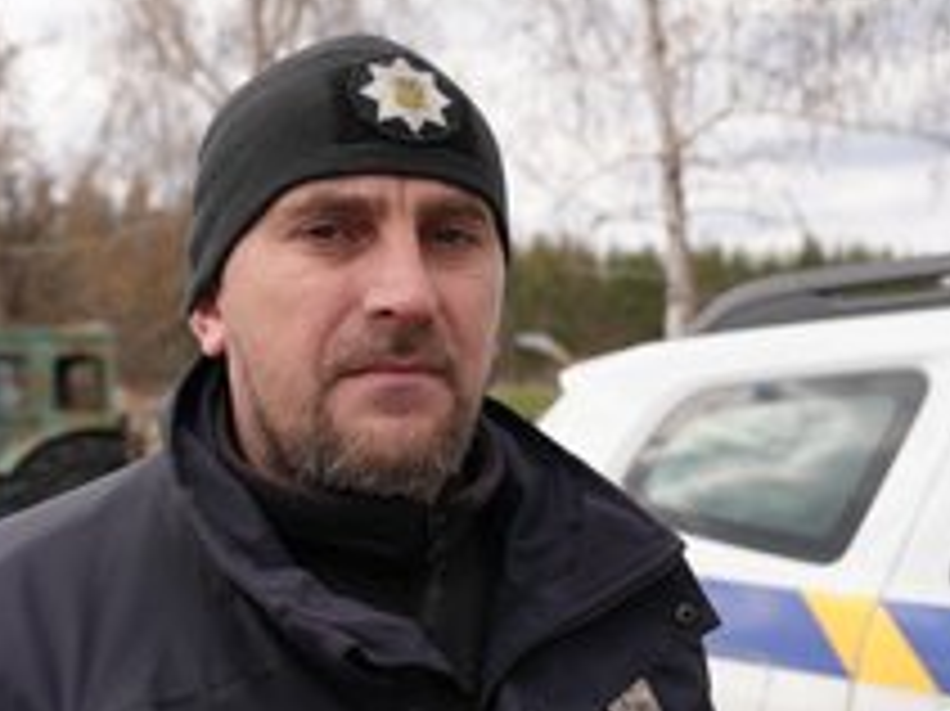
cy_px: 421
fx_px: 1454
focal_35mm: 53
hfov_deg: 36.2
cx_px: 446
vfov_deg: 27.4
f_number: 4.5
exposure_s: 1/400
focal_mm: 29
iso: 80
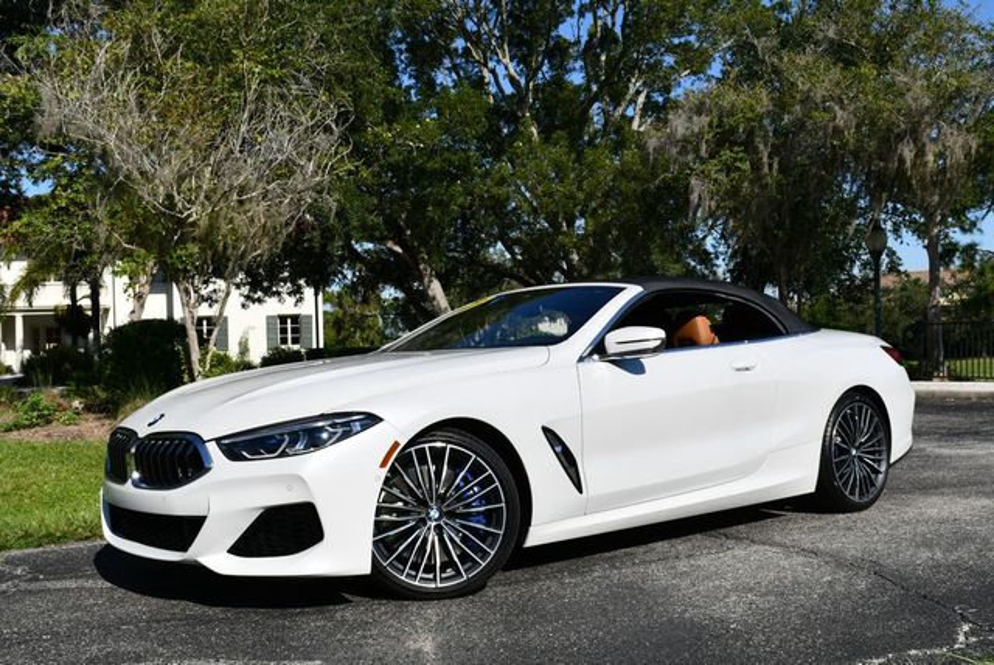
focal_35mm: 40
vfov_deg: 33.5
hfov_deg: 48.4
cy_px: 332
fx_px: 1105
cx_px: 497
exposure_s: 1/400
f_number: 10
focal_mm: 20
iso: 100
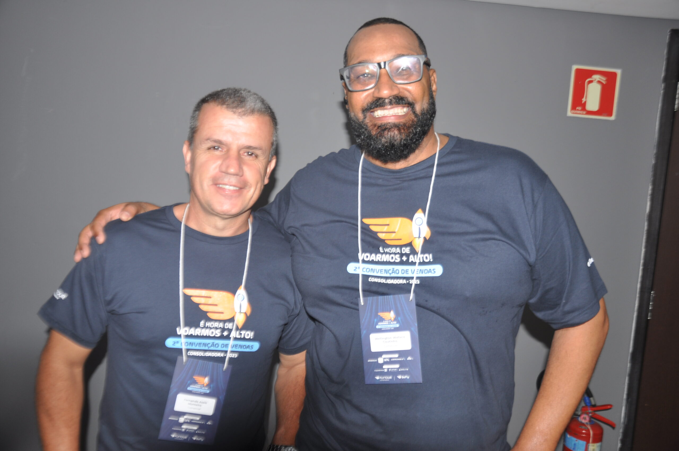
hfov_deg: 59.6
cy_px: 226
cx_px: 340
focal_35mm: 32
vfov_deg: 41.6
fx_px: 593
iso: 200
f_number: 5.6
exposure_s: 1/30
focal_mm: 21
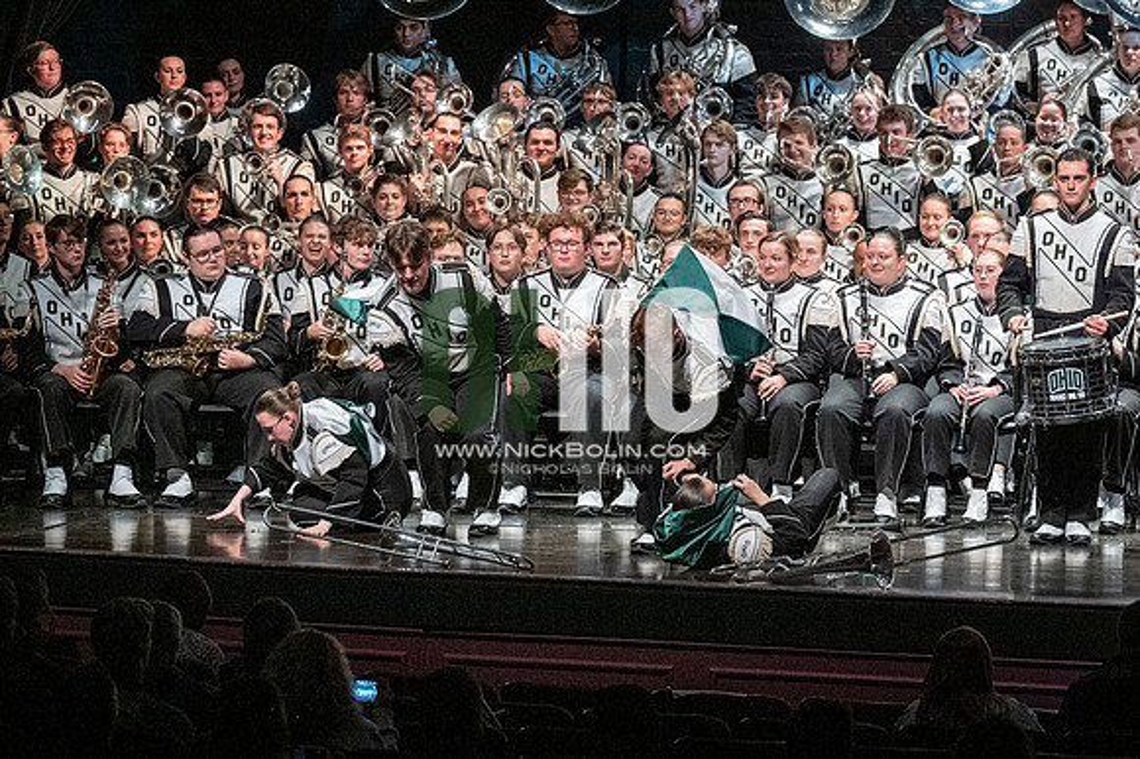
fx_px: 6393
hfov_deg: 10.2
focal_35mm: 202
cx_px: 570
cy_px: 380
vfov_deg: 6.8
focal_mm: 135
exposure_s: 1/500
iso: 4000
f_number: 4
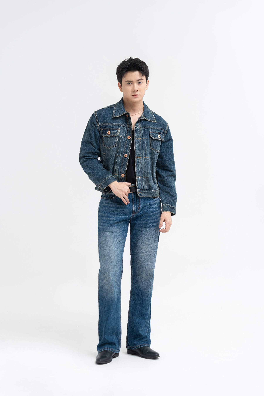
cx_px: 132
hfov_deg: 18.2
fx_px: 825
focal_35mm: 75
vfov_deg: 27.0
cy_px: 198
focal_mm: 75
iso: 250
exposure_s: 1/160
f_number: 4.5
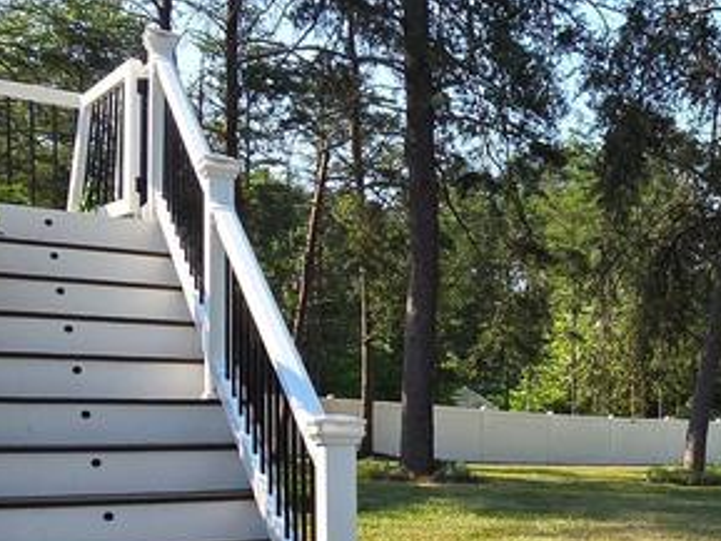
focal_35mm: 46
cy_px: 491
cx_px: 786
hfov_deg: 35.5
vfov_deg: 30.1
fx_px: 959
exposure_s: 1/919
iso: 50
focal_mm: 2.2
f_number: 2.2
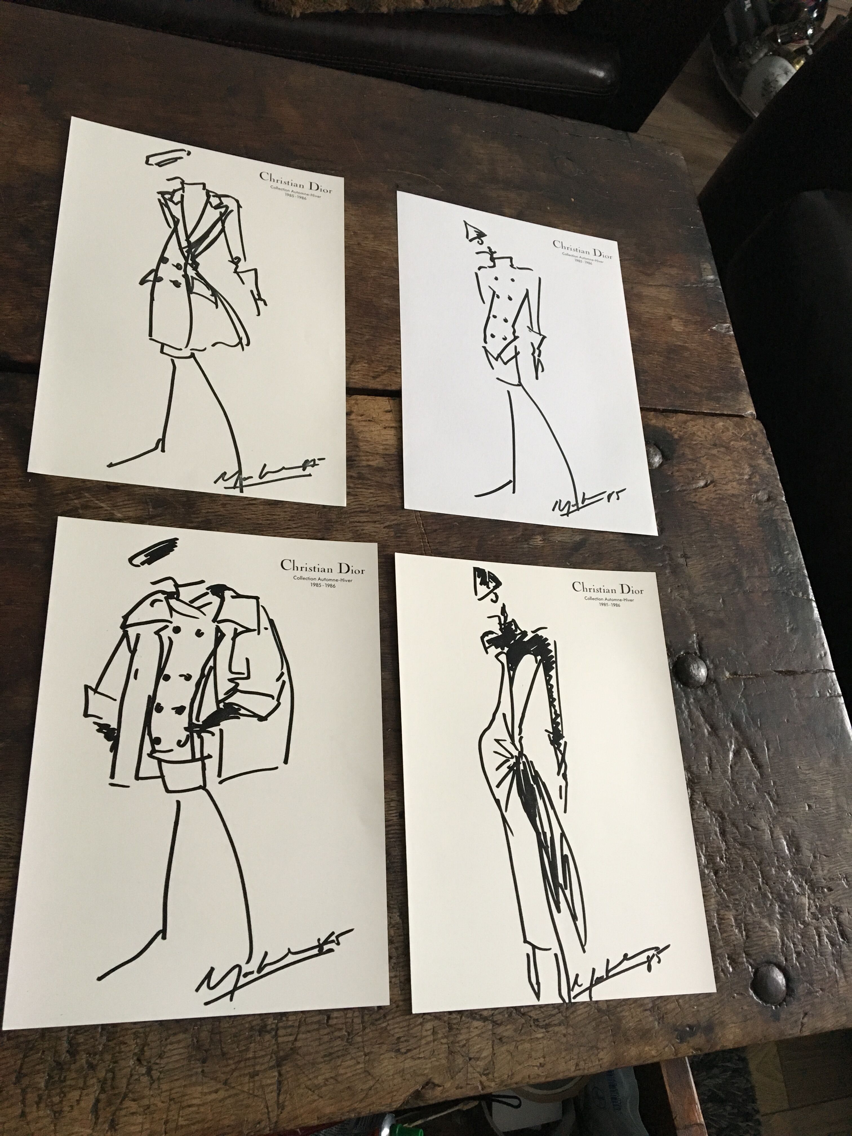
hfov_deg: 48.2
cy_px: 568
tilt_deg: -60.5
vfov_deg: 61.7
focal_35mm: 29
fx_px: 952
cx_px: 426
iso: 160
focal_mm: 4.15
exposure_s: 1/33
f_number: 2.2
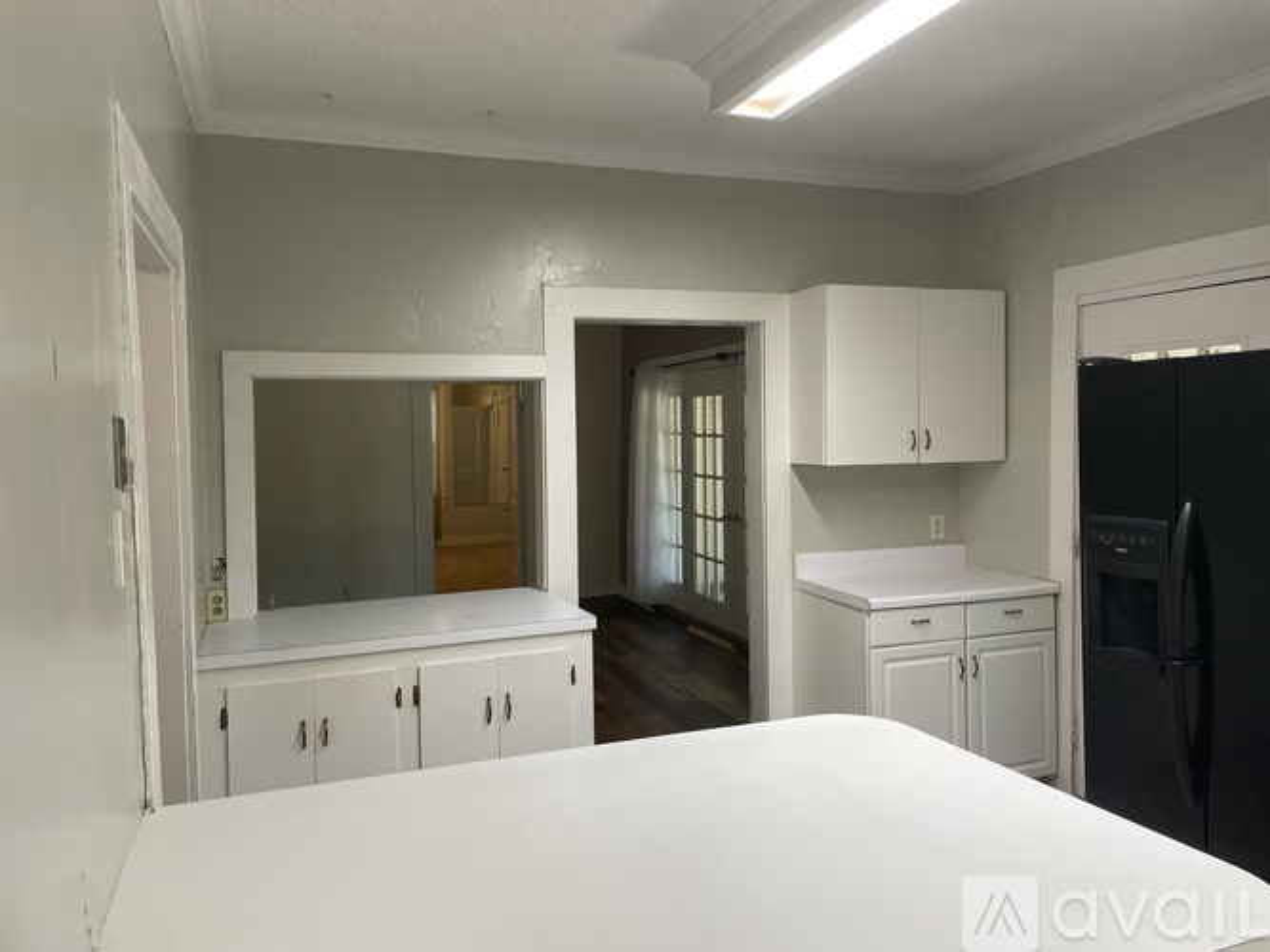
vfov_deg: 53.0
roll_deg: +0.3
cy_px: 476
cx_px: 635
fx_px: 954
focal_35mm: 26
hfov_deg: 67.3
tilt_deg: -1.9
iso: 125
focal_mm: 4.2
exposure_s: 1/120
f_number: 1.6
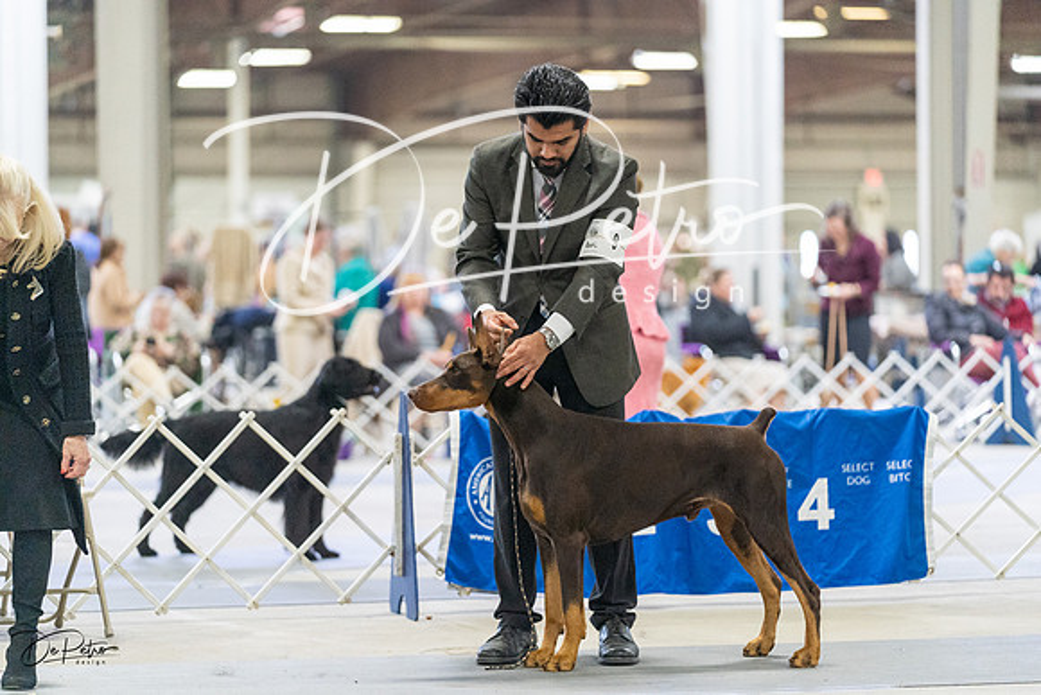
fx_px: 4136
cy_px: 348
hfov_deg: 14.3
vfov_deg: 9.6
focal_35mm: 143
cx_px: 520
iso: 6400
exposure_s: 1/320
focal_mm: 143
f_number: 2.8
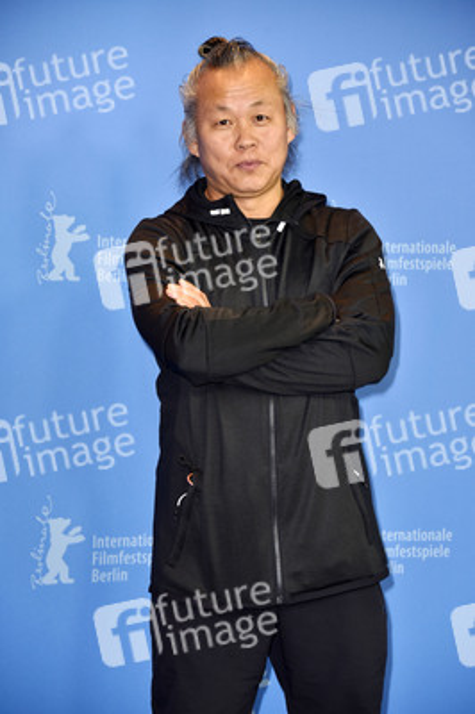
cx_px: 238
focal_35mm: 135
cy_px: 357
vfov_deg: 15.2
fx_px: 2676
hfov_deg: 10.1
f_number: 5.6
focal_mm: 135
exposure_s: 1/125
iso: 640
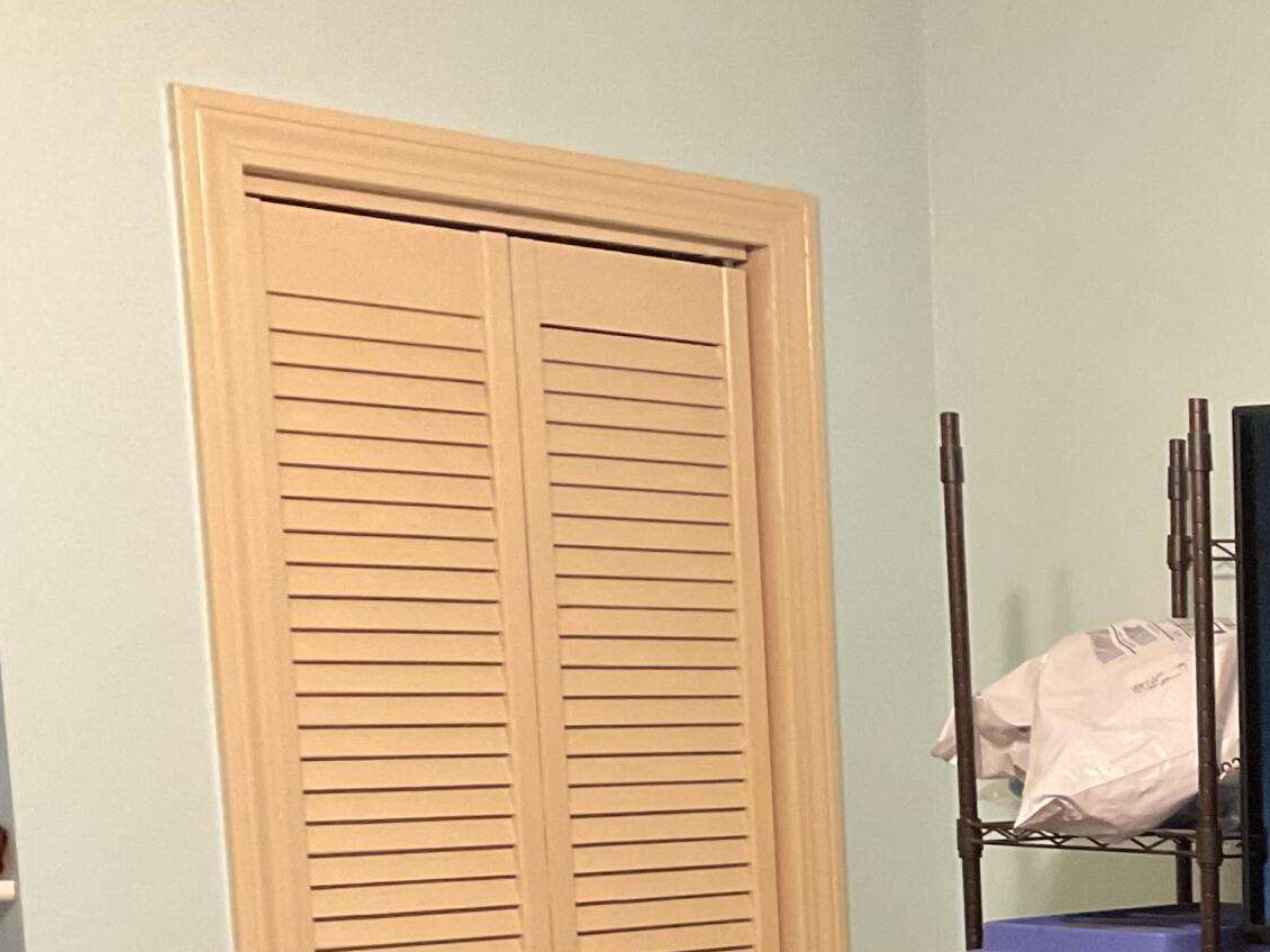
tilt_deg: -10.2
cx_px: 1624
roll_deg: -1.3
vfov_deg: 17.9
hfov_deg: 22.8
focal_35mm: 77
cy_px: 1218
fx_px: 2824
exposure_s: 1/60
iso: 250
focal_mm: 3
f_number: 1.8
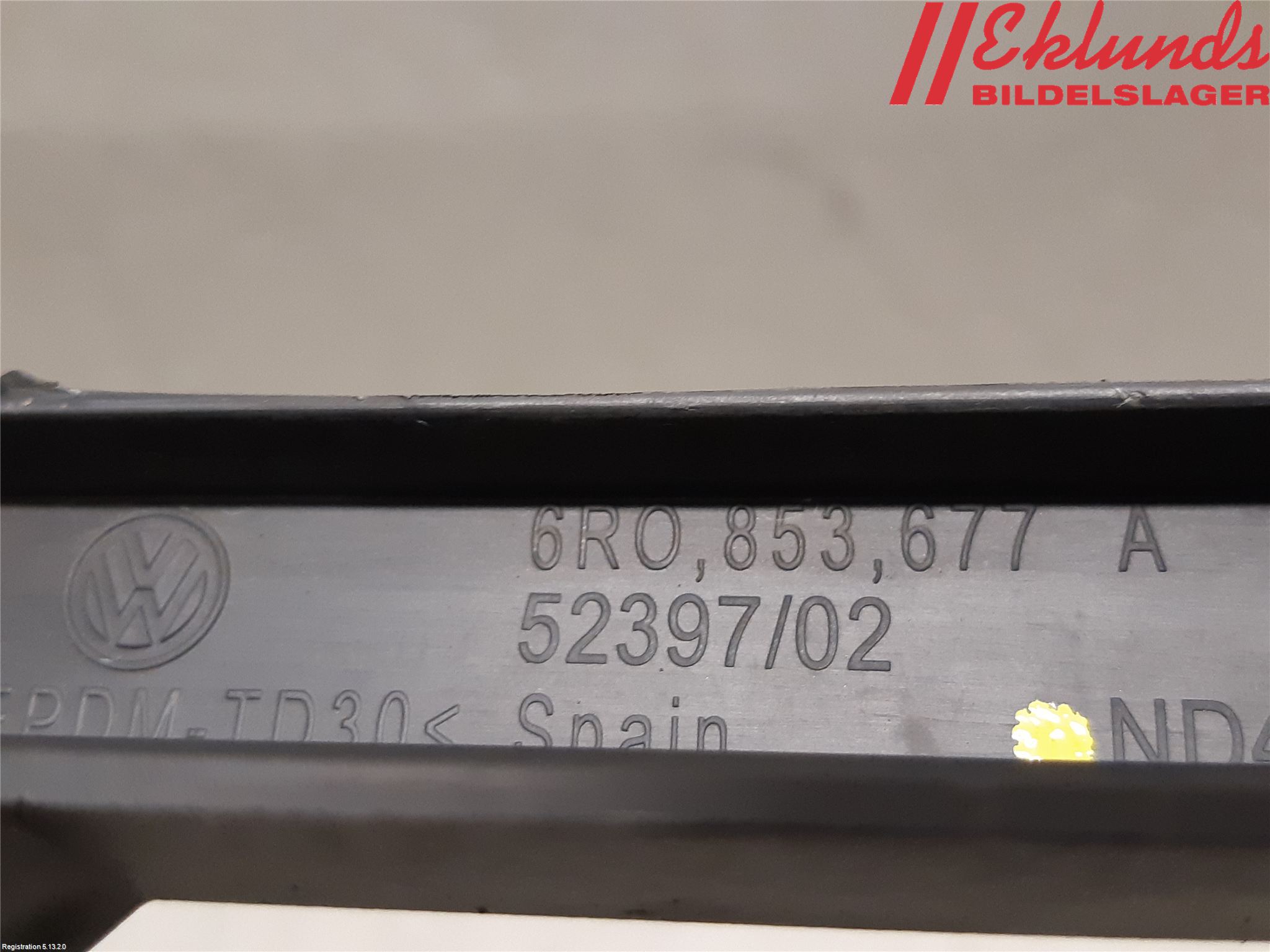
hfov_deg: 67.3
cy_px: 476
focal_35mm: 26
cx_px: 635
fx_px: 954
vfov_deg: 53.1
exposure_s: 1/50
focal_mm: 3.93
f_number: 1.7
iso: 250
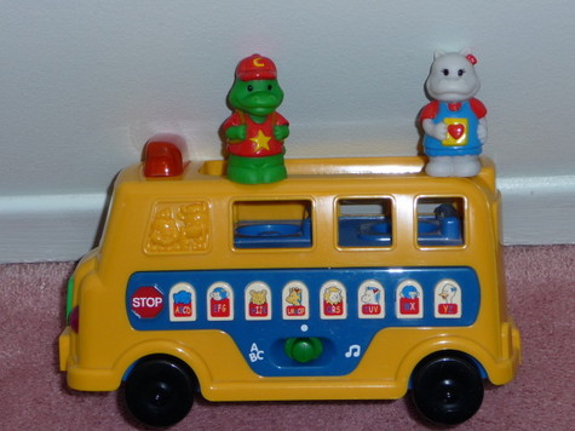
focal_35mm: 105
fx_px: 1744
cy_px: 216
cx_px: 288
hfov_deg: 18.7
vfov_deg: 14.1
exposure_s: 1/40
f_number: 4.6
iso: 100
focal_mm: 13.1
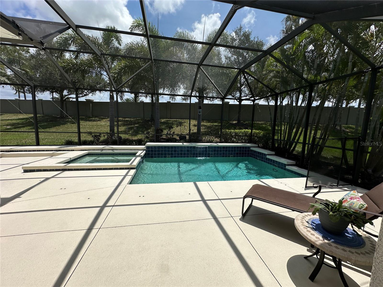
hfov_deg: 102.1
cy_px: 144
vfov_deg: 85.7
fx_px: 155
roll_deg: -1.6
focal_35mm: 14
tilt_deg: -7.4
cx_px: 192
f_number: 2.2
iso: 50
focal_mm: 2.22
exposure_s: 1/2398
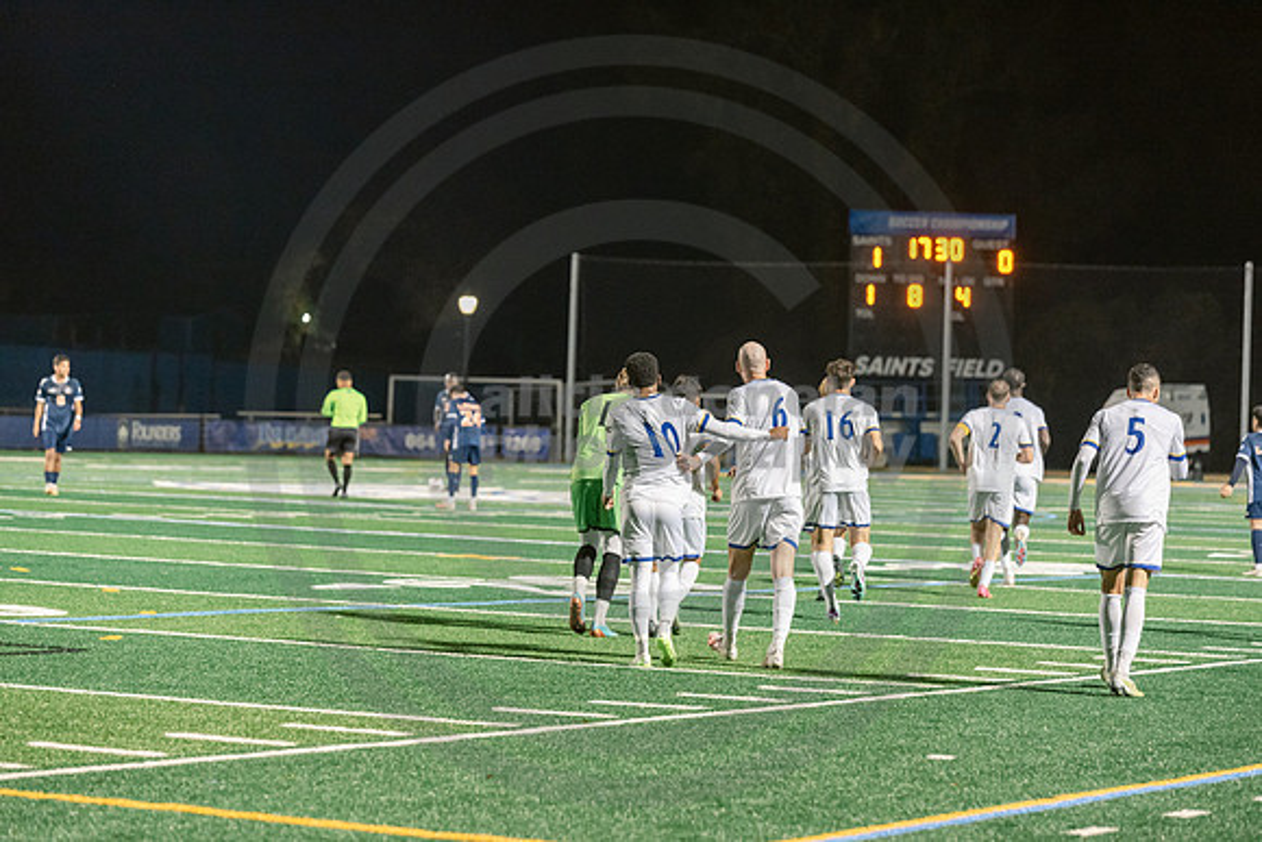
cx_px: 631
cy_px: 421
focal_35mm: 130
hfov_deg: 15.8
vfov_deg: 10.6
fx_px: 4558
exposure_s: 1/320
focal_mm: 130
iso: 2500
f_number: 3.5
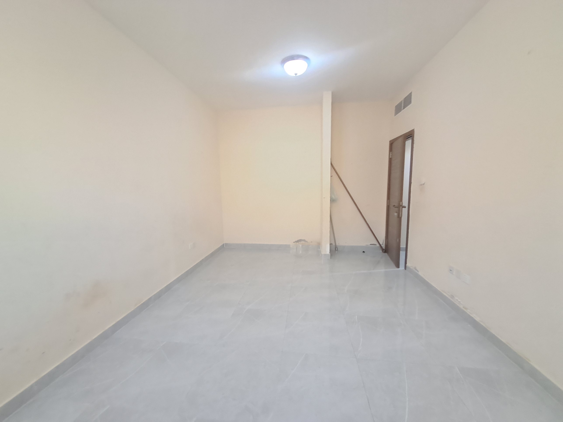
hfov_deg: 106.2
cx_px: 282
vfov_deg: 89.9
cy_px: 211
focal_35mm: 13
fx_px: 211
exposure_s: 1/25
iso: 320
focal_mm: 1.13
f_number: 2.2
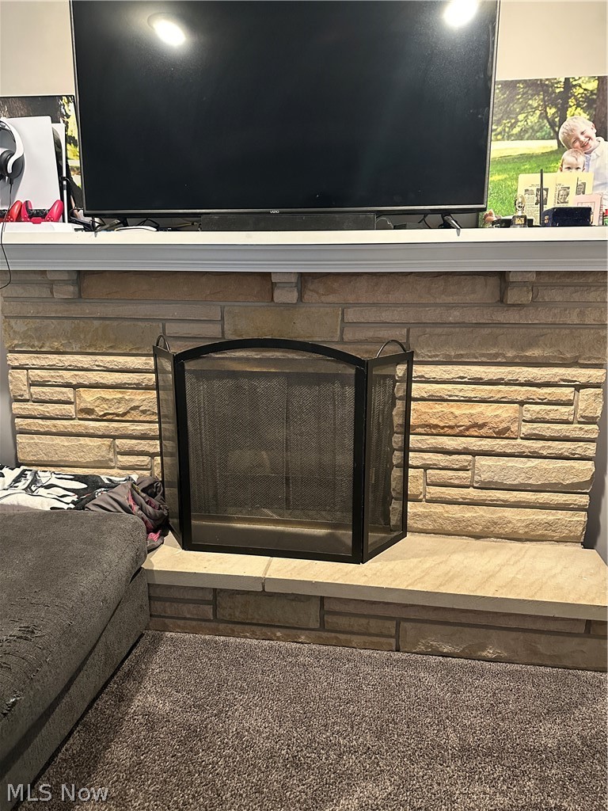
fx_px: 562
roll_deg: -2.2
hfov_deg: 56.8
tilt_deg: -10.9
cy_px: 406
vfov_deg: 71.6
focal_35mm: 24
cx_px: 304
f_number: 1.78
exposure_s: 1/40
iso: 640
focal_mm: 6.86
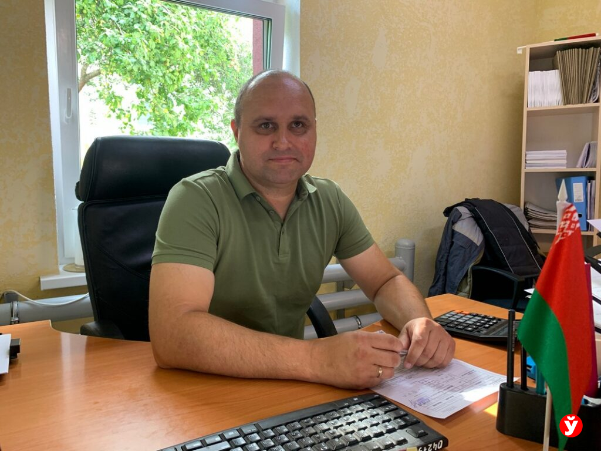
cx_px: 300
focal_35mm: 26
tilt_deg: -6.6
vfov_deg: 53.1
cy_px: 226
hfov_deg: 67.3
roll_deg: +0.3
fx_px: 451
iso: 125
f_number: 1.8
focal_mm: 4.25
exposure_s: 1/60
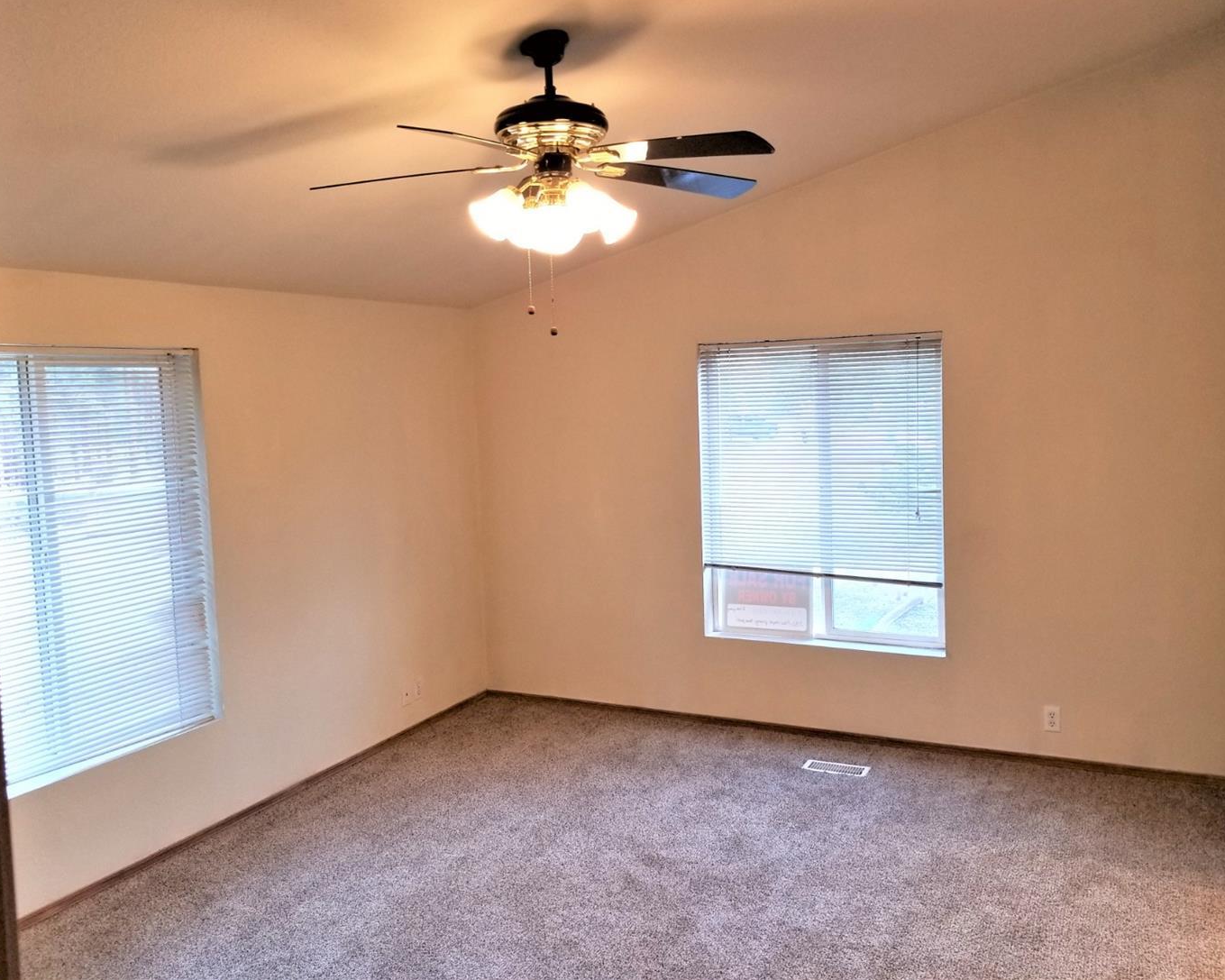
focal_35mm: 28
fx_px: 1015
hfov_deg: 62.2
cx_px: 607
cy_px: 475
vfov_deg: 51.5
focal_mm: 4.3
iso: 125
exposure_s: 1/60
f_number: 1.7
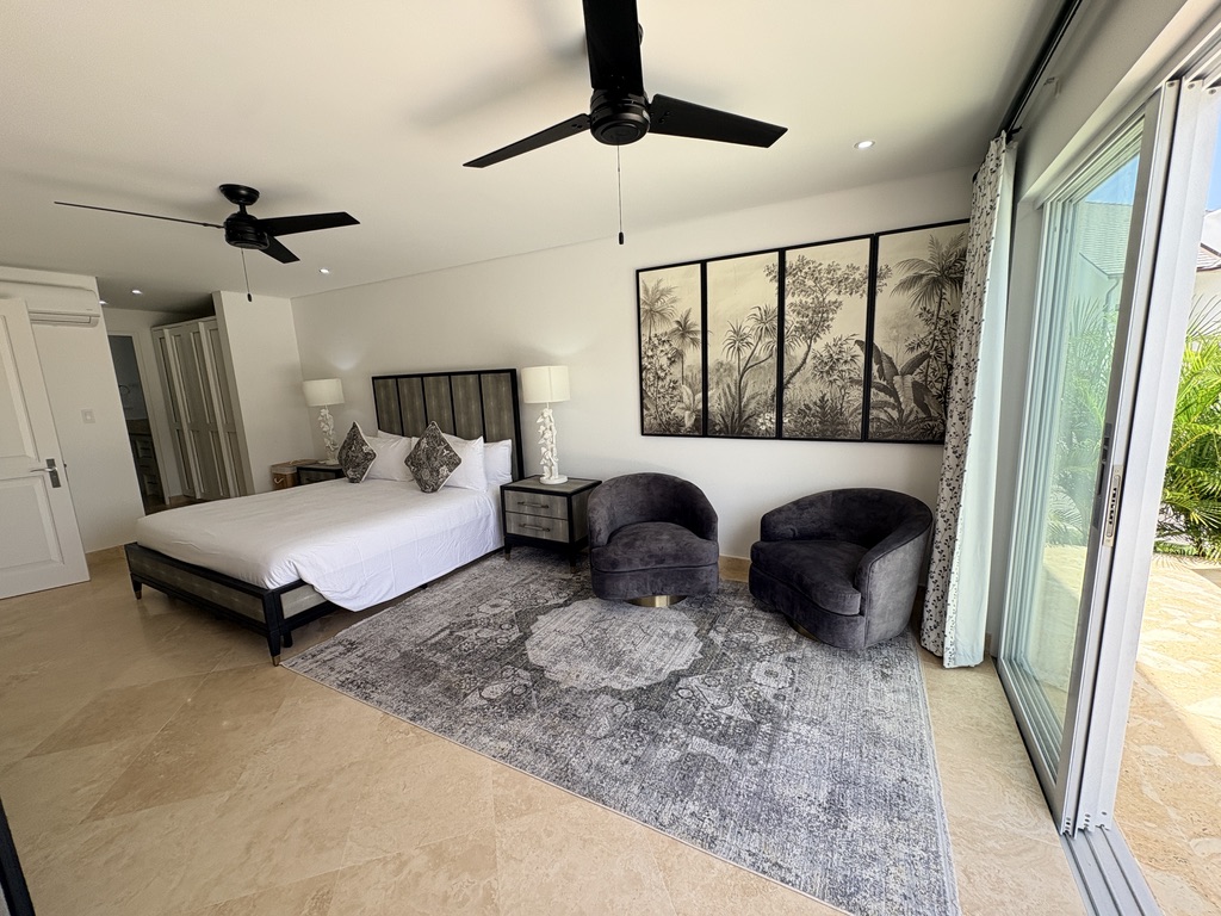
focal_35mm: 14
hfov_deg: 102.1
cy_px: 458
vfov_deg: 85.7
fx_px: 494
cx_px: 610
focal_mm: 2.22
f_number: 2.2
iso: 40
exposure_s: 1/235
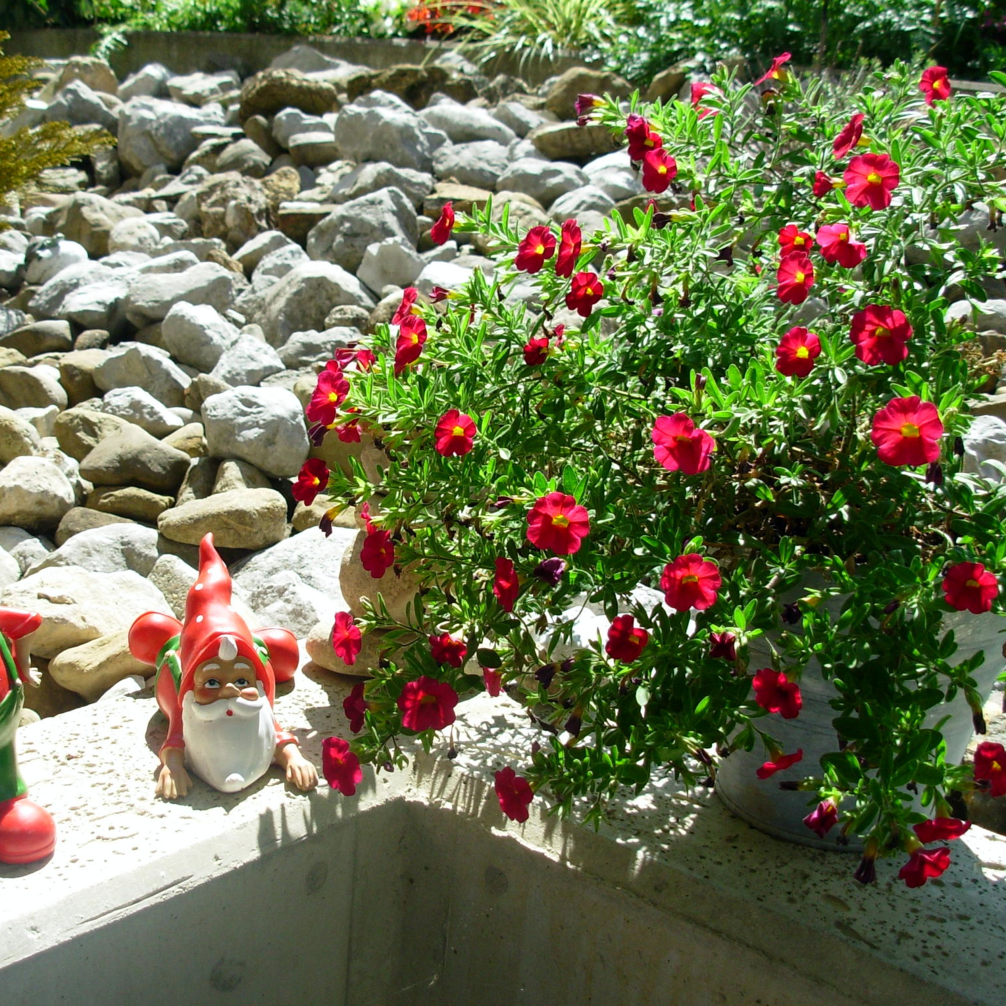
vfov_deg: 37.6
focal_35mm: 45
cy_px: 503
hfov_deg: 37.4
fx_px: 1480
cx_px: 414
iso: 50
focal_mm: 6.3
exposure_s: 1/542
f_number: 2.9
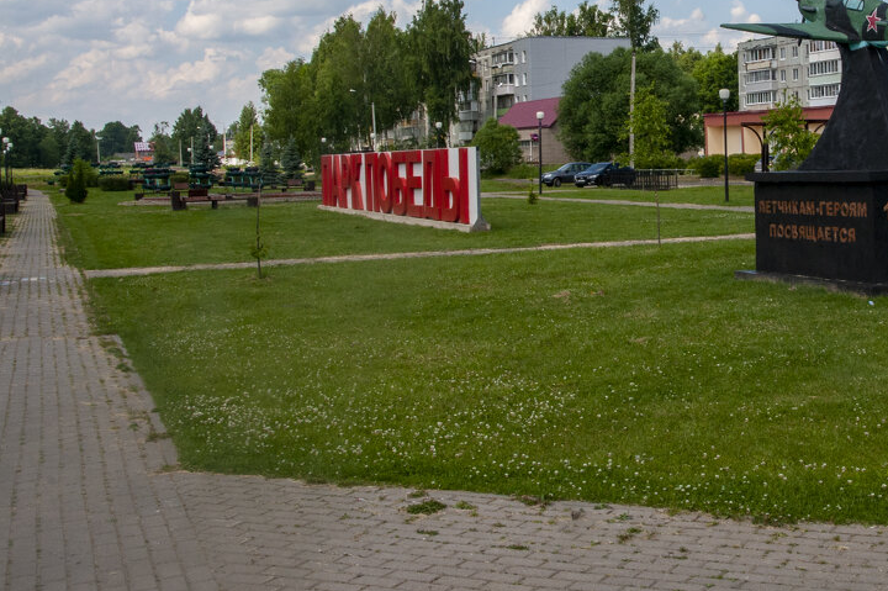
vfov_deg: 24.4
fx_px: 1356
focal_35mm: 55
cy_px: 158
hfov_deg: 35.3
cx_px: 689
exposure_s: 1/200
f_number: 20
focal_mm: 22
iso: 640
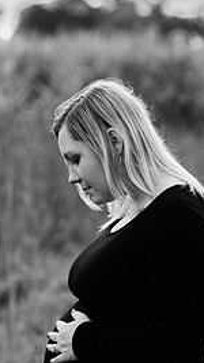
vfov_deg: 14.3
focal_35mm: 150
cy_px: 231
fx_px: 1444
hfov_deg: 8.1
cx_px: 97
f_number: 3.2
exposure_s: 1/320
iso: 200
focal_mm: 85
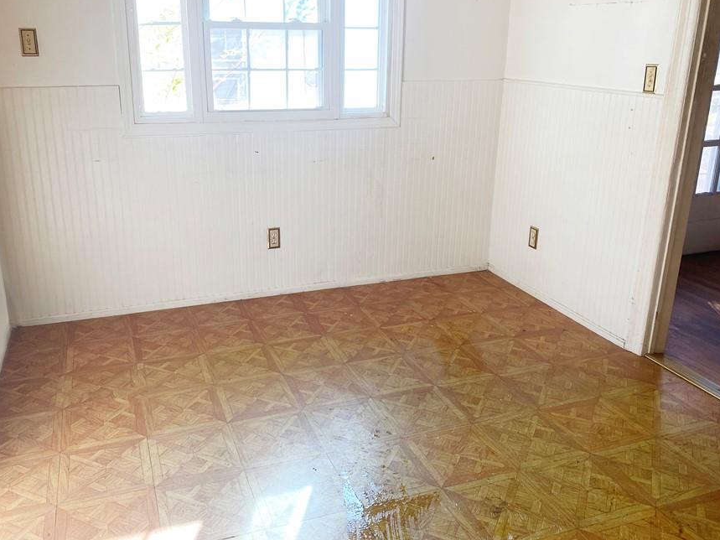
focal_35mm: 31
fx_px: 645
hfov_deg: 58.2
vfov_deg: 45.3
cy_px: 231
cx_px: 320
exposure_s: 1/120
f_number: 1.8
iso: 40
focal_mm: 4.25
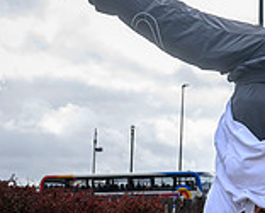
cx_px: 460
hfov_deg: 14.1
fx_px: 957
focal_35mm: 122
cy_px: 86
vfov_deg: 12.6
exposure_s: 1/1000
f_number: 6.3
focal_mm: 35
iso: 500
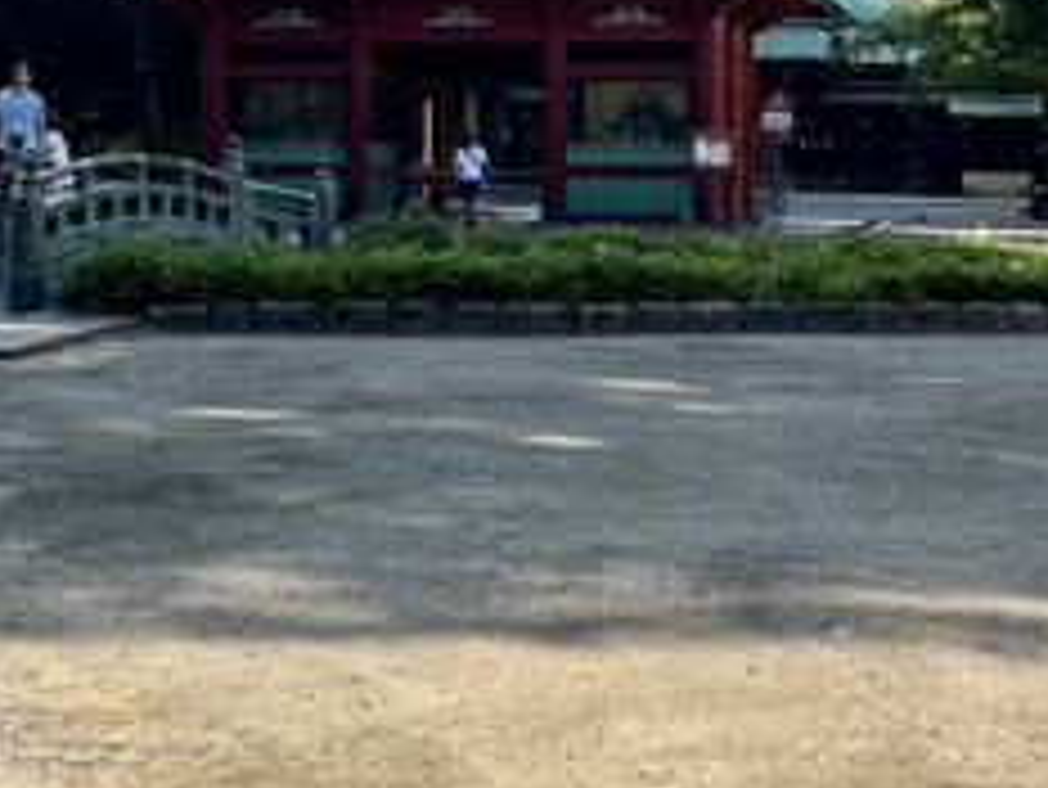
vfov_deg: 18.4
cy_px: -2
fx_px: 2363
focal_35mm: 78
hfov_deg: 25.0
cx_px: 630
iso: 50
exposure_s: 1/1590
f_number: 1.6
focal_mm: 5.96
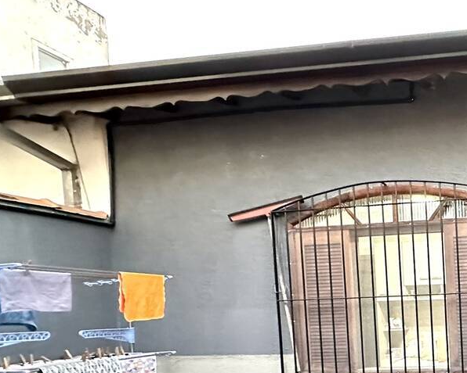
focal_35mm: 33
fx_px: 456
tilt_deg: -3.8
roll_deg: +2.3
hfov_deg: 42.9
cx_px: 509
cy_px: 332
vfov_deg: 41.3
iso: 1250
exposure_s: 1/40
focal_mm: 2.22
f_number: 2.2
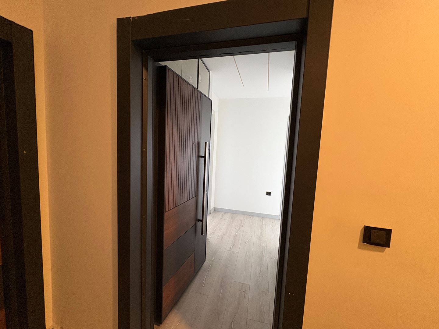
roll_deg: -2.1
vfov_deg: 85.7
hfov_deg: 102.1
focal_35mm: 14
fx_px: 178
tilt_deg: -4.7
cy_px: 164
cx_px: 220
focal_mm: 2.22
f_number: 2.2
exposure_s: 1/60
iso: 320
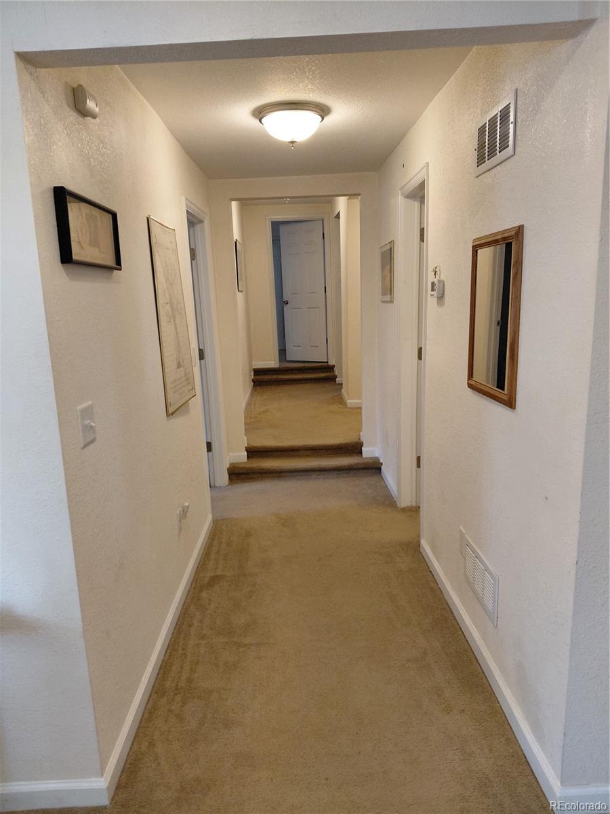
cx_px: 305
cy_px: 407
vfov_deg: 69.4
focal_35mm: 25
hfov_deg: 54.9
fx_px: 587
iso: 160
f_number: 1.8
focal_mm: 4.69
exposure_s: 1/100
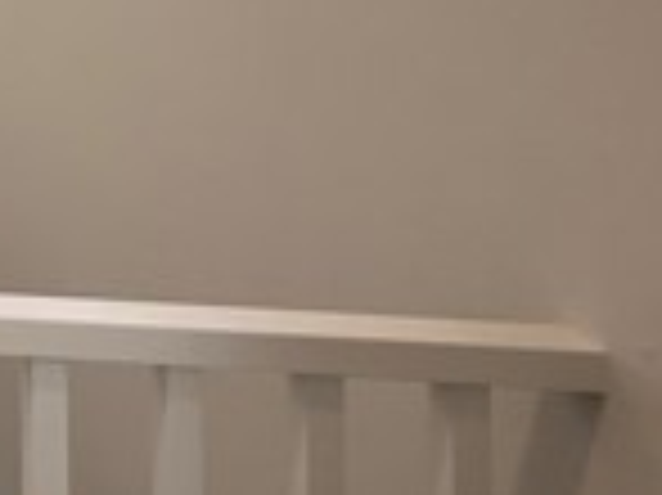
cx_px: -563
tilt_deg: +0.9
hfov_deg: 20.6
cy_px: -234
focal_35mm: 61
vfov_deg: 20.7
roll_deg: +0.8
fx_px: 1166
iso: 320
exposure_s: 1/120
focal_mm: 2.22
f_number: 2.2
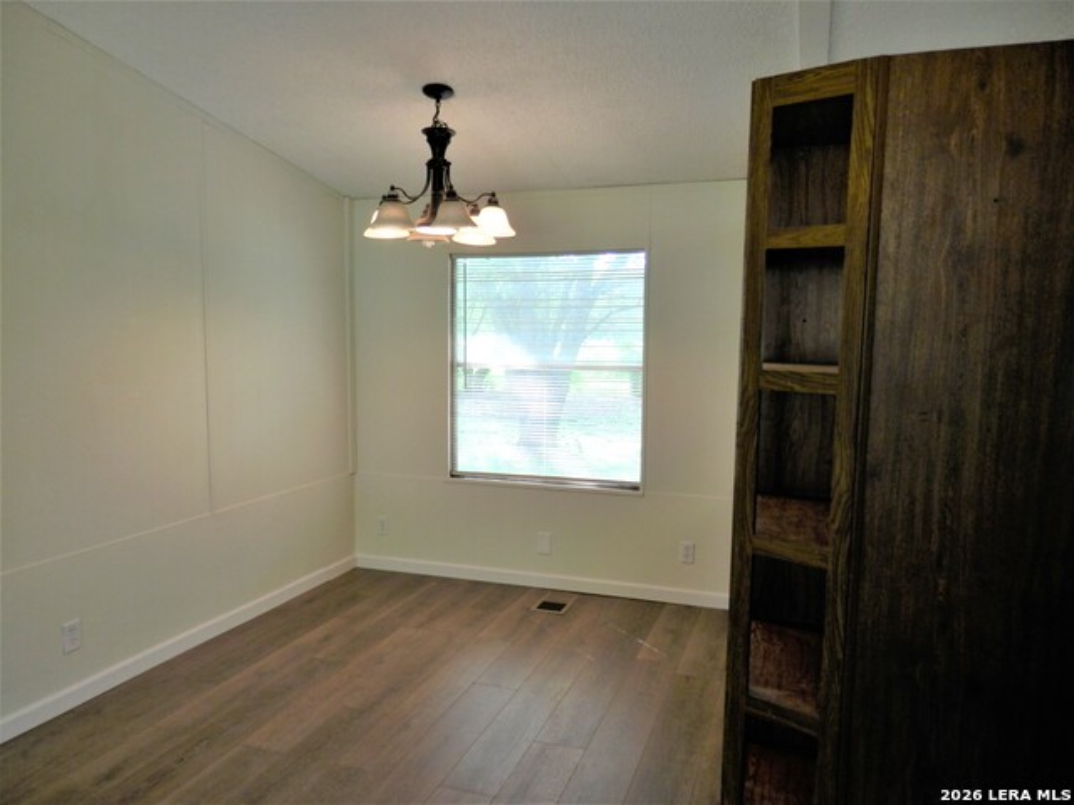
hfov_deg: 69.4
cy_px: 402
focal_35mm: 25
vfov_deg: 54.9
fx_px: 776
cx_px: 537
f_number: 3
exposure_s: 1/30
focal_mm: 4.5
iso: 80
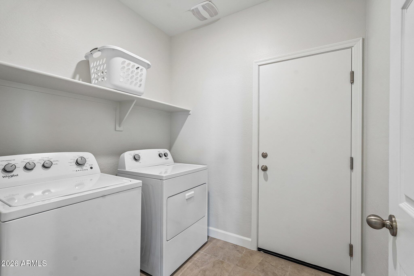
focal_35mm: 16
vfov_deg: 73.7
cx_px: 207
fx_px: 184
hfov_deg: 96.7
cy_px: 138
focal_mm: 16
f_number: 8
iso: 400
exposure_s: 1/8
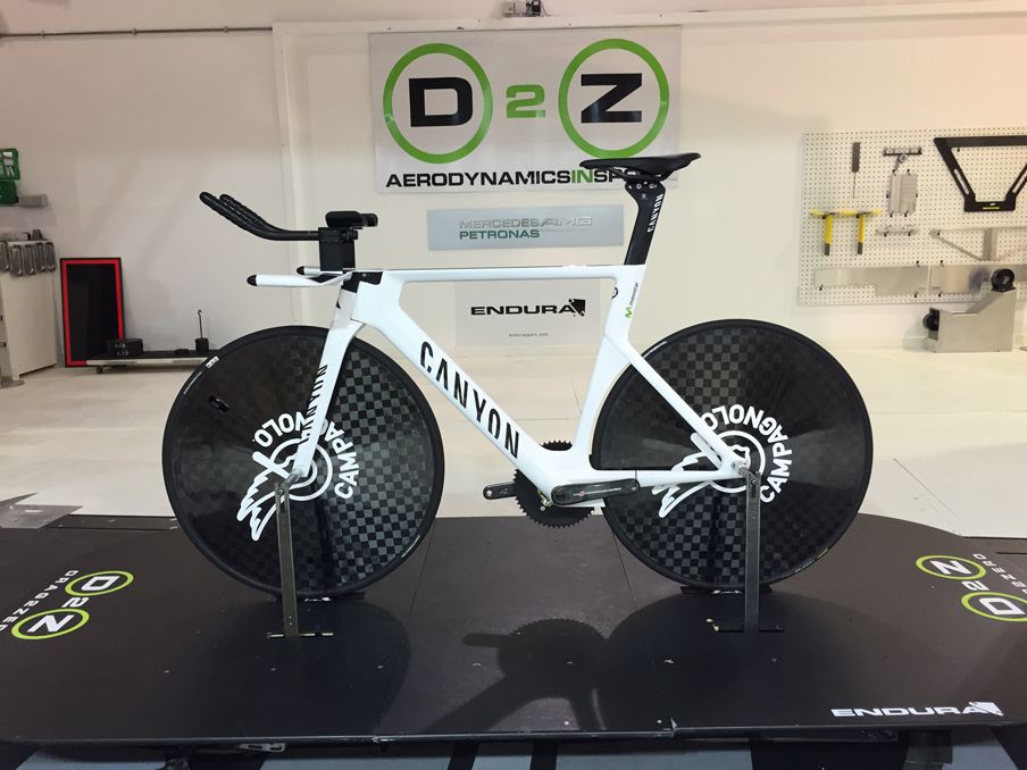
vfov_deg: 48.2
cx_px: 514
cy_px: 385
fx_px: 860
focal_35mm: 29
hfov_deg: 61.7
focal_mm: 4.15
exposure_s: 1/33
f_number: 2.2
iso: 64
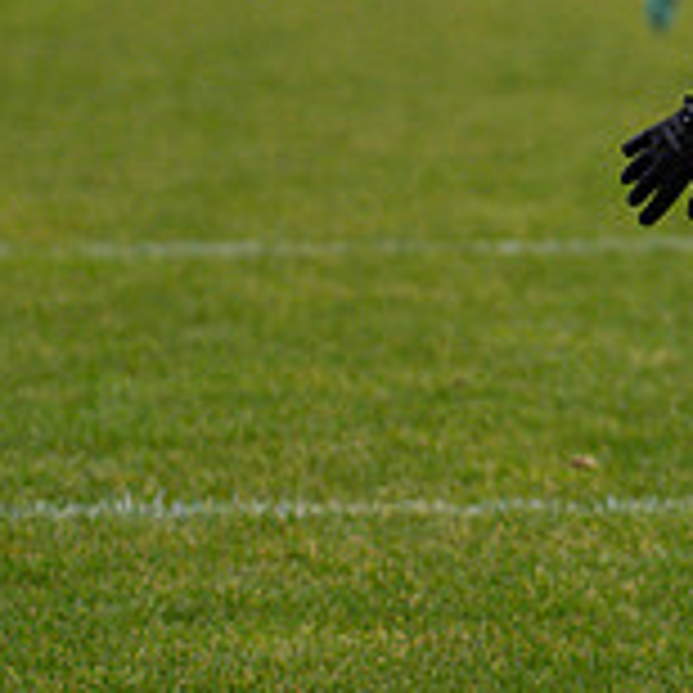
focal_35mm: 448
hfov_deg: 3.9
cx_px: 1220
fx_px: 10147
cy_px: -124
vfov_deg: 3.9
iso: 2800
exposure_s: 1/1000
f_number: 2.8
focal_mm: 140
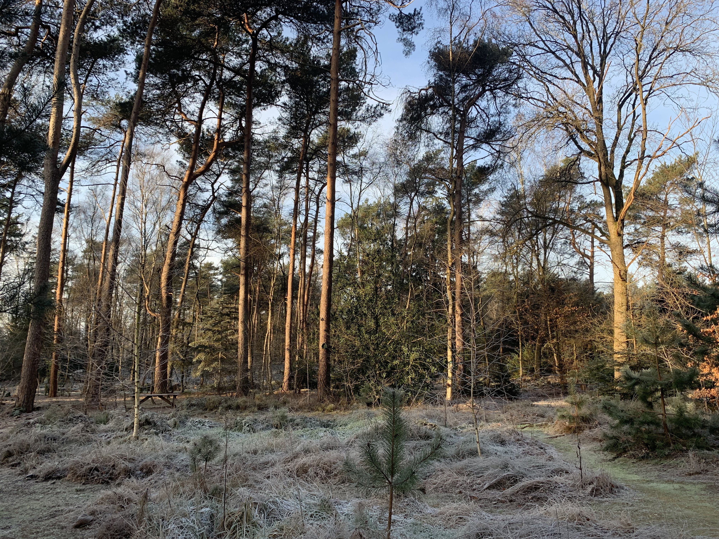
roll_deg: +0.3
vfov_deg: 53.1
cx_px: 360
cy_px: 270
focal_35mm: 26
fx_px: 540
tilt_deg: +9.9
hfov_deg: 67.3
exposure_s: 1/376
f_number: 1.8
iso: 25
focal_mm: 4.25
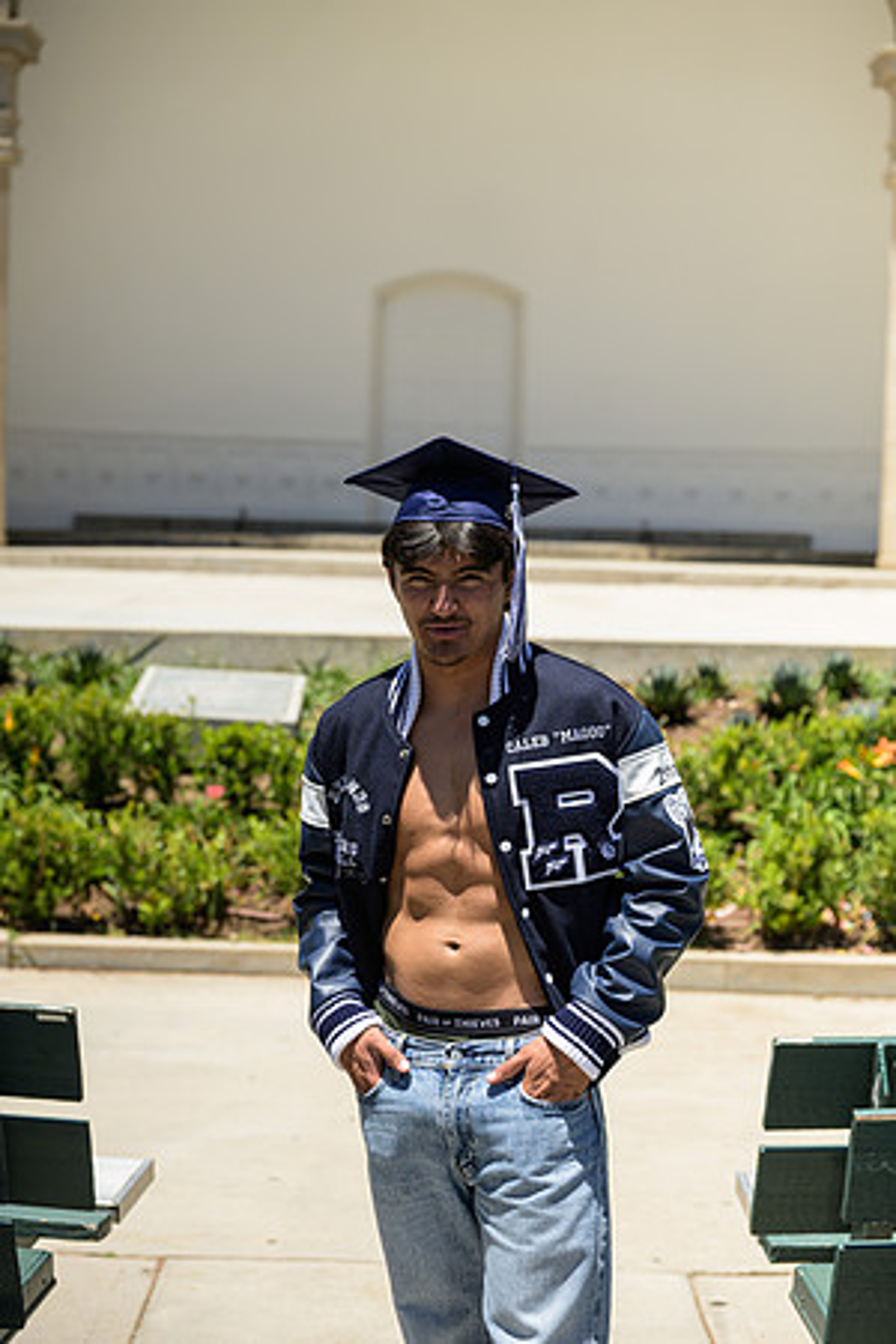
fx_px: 2464
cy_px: 672
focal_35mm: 66
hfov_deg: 20.6
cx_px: 448
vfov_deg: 30.5
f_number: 4
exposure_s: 1/6400
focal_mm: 66
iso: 800
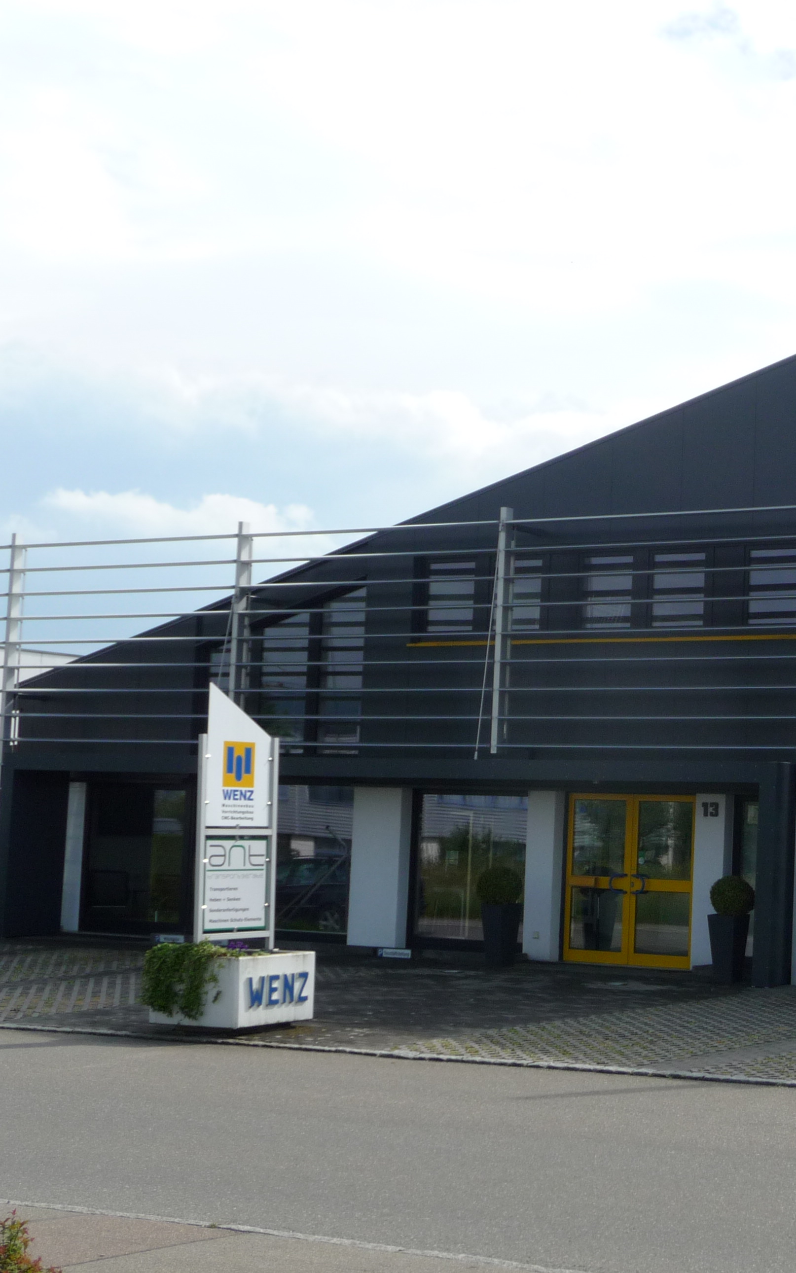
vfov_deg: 33.5
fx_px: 2117
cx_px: 789
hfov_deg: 20.6
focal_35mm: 61
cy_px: 638
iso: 100
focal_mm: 7.1
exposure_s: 1/800
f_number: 4
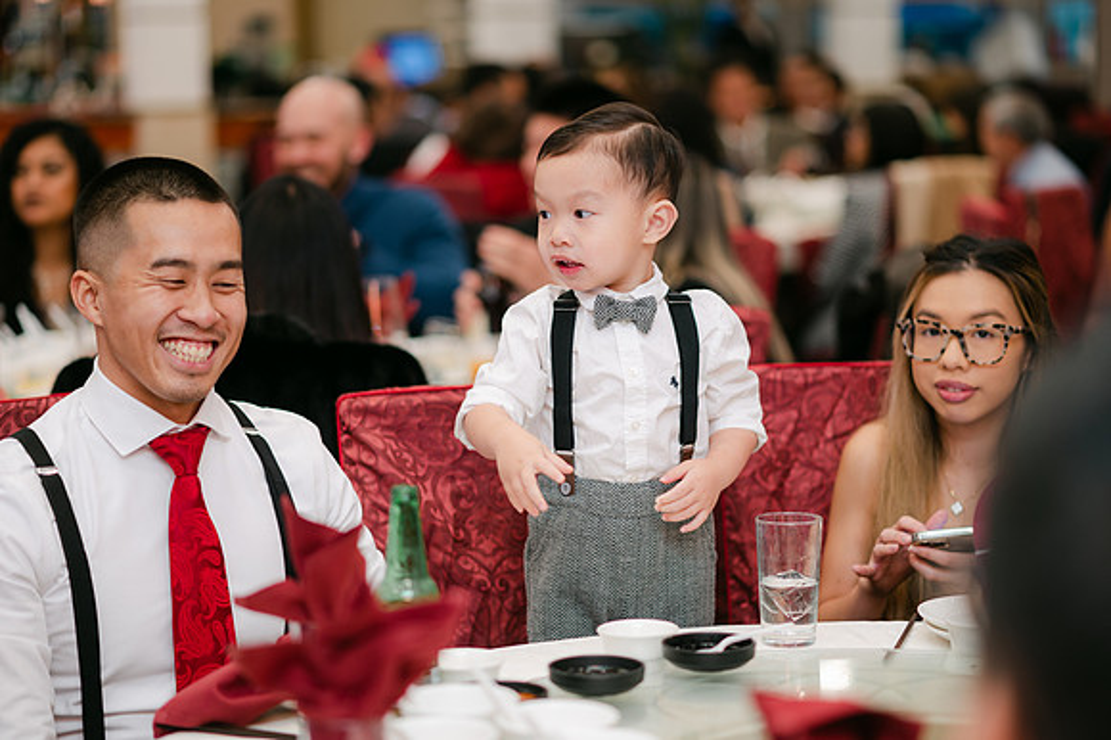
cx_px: 556
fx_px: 2622
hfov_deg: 23.9
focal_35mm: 85
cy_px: 370
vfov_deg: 16.1
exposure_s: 1/125
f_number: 2
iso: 320
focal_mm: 85
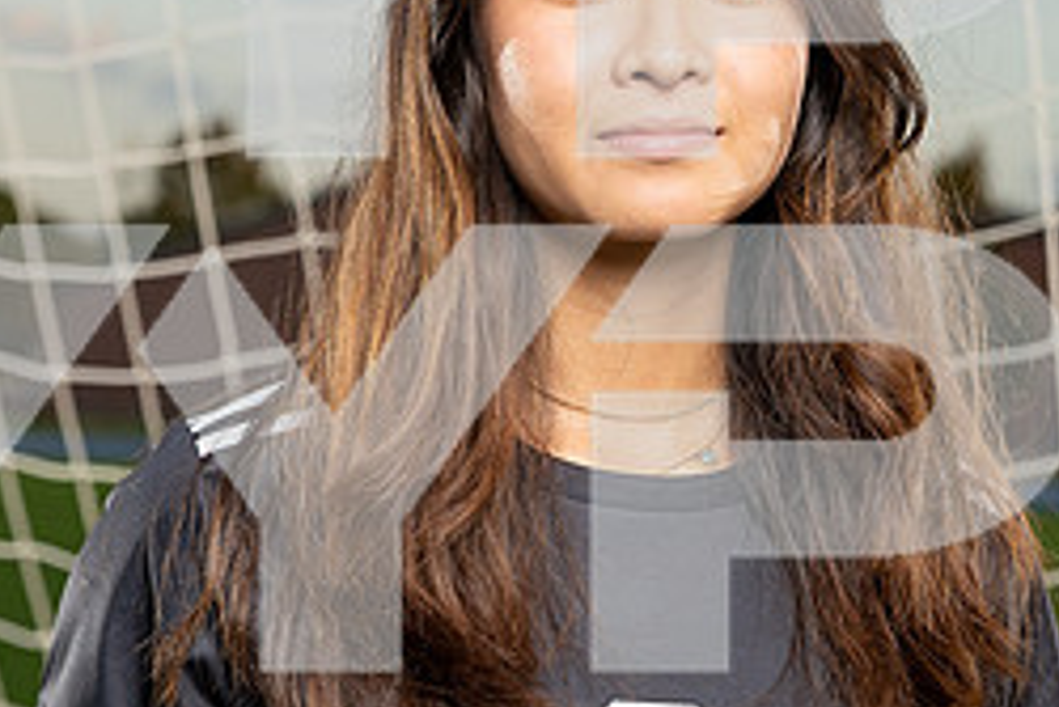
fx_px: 3414
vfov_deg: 11.8
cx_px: 508
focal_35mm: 116
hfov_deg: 17.6
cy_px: 451
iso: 160
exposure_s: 1/250
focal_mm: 50
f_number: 4
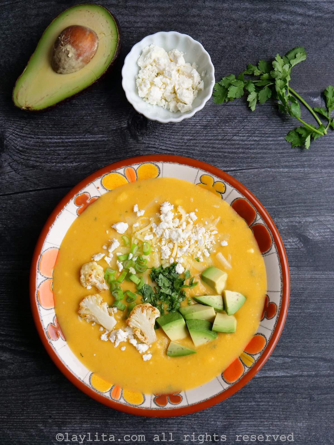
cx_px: 167
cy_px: 222
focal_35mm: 50
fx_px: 643
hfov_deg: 29.1
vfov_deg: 38.2
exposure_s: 1/60
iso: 500
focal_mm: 25
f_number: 3.5
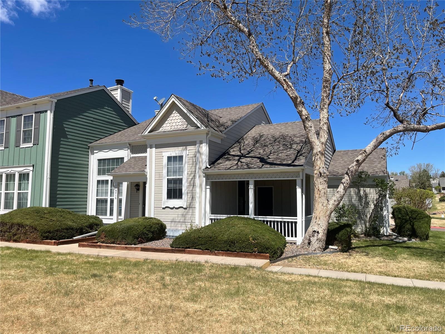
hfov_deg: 69.4
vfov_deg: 54.9
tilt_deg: +6.0
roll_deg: +0.3
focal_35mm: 25
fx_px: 321
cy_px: 167
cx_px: 222
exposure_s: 1/4202
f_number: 1.6
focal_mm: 5.1
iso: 32
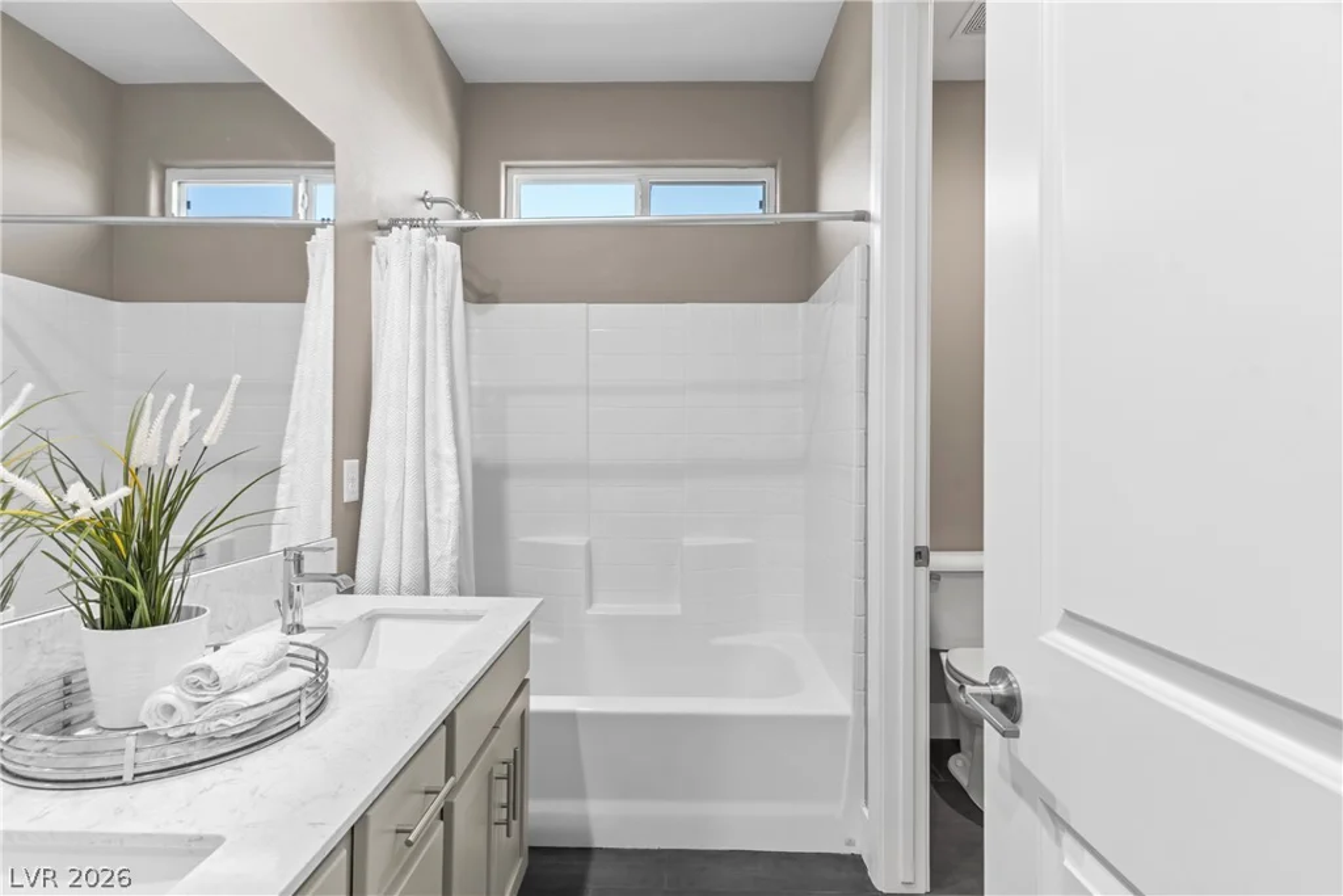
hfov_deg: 93.3
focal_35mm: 17
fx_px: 634
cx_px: 672
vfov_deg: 70.5
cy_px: 448
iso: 400
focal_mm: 17
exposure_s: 1/2
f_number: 8
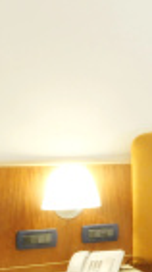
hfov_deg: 10.1
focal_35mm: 84
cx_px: 472
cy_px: 139
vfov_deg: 25.3
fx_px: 604
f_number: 22
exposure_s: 2
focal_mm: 10
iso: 1000
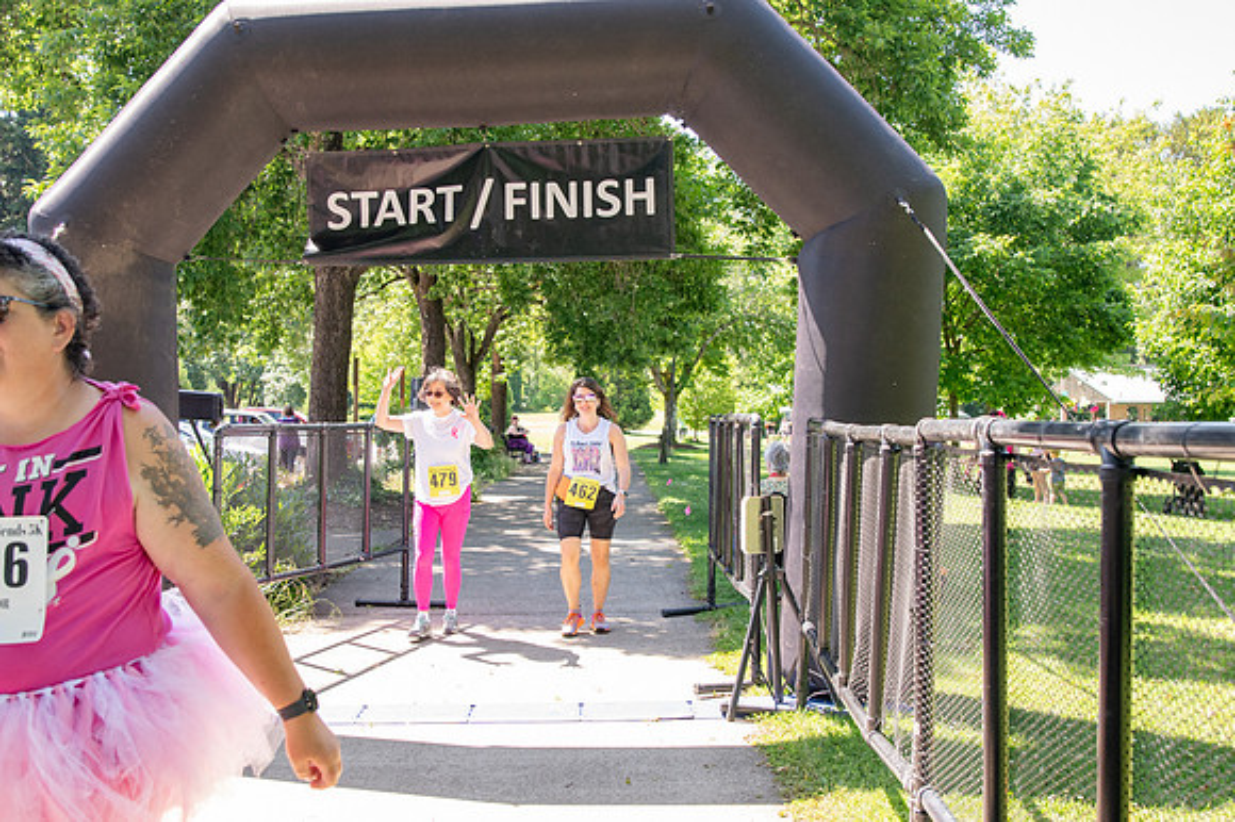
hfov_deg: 53.2
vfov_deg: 36.8
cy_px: 411
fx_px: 1234
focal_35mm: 36
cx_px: 618
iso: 500
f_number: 4
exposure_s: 1/400
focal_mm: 24
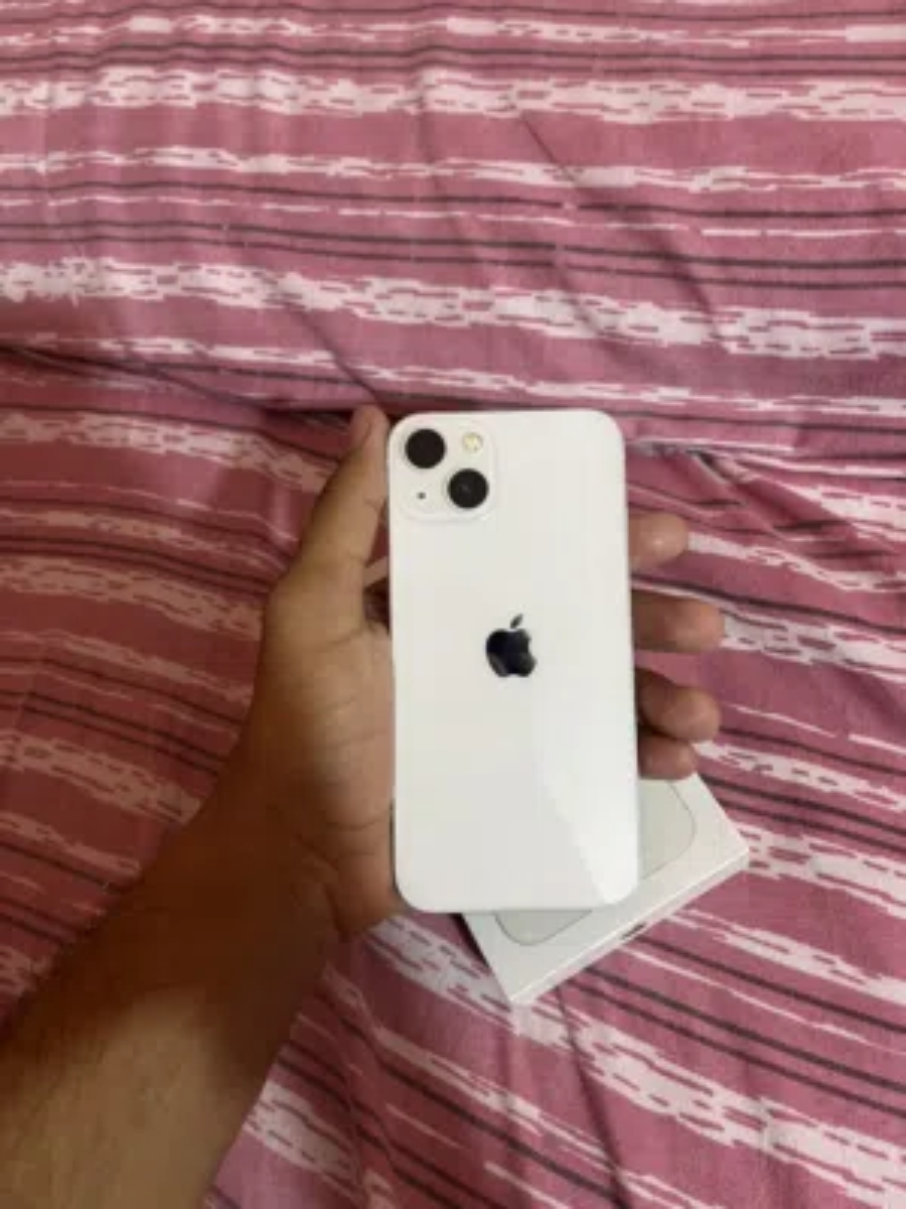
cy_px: 604
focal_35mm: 26
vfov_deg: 67.3
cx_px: 453
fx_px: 907
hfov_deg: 53.1
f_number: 1.6
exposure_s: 1/49
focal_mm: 5.1
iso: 200
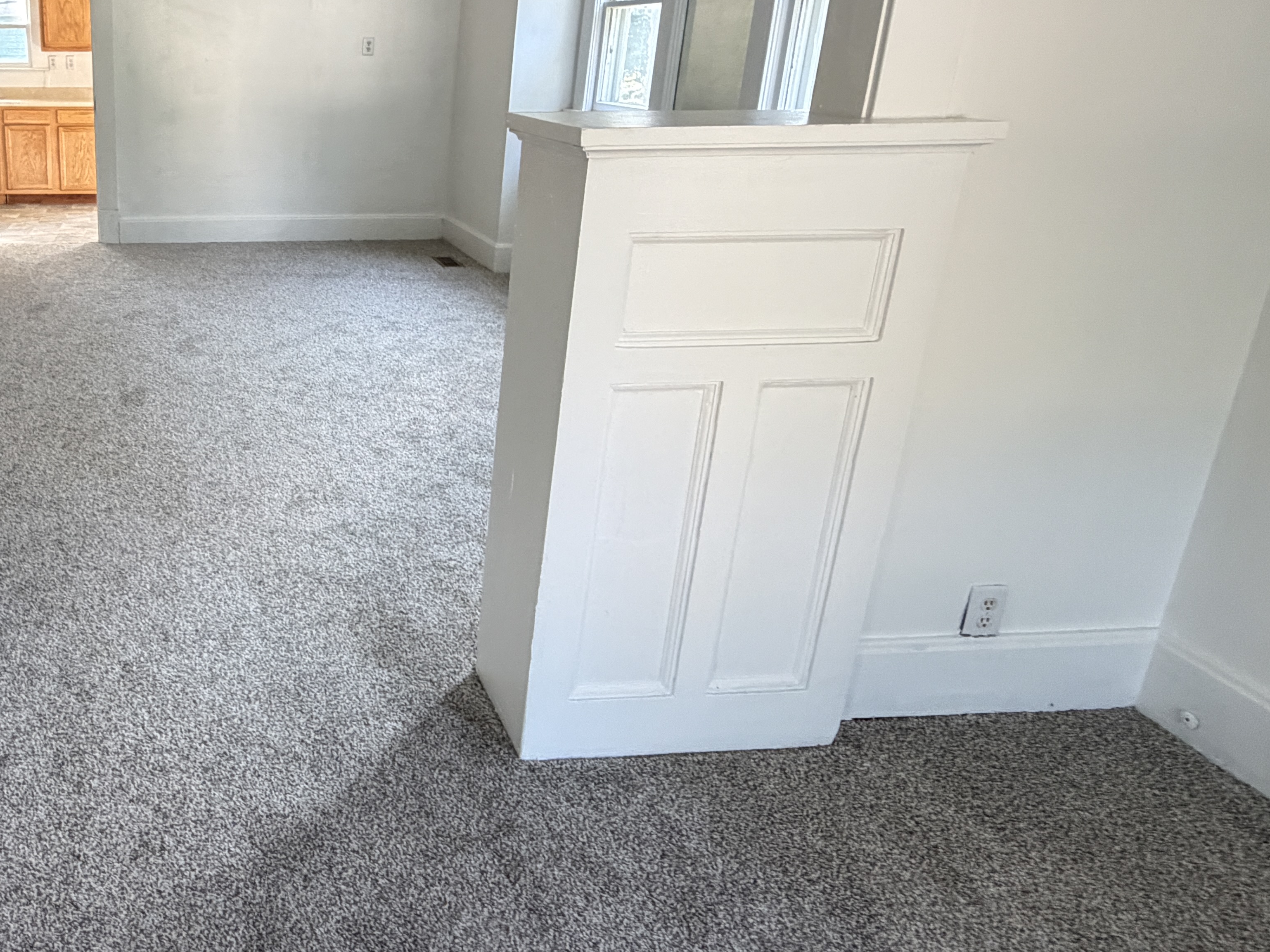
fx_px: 954
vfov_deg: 52.1
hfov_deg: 60.9
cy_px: 318
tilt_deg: -15.2
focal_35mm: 26
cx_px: 226
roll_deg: +0.9
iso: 320
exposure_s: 1/67
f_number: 2.2
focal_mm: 2.22
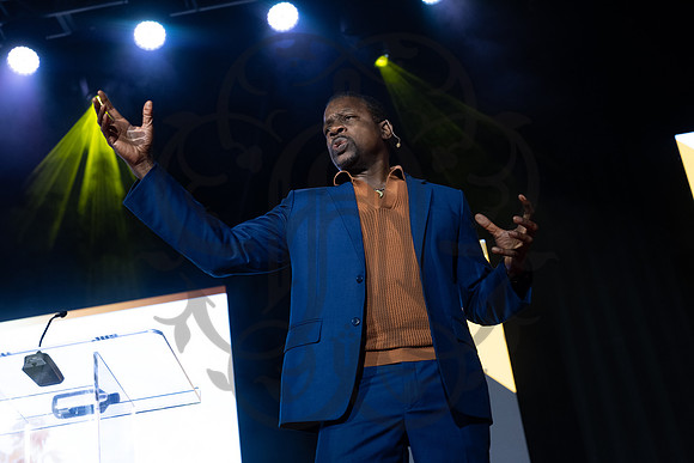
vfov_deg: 27.0
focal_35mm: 50
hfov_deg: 39.6
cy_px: 232
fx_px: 964
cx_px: 347
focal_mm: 50
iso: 1600
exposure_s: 1/125
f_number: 4.5
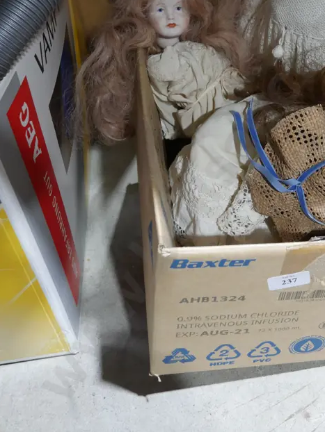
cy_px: 113
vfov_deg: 33.7
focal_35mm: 56
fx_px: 701
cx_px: 265
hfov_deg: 25.6
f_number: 4
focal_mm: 17
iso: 800
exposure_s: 1/60
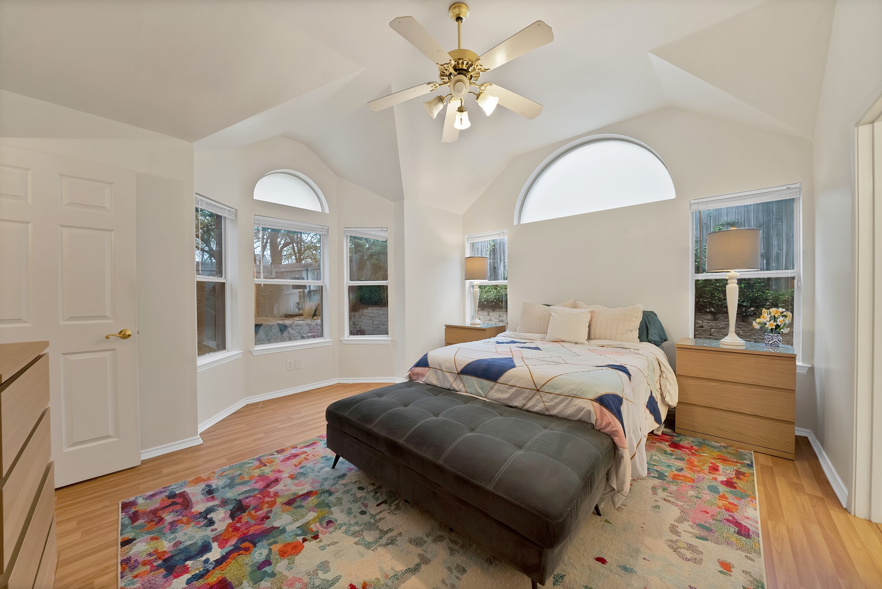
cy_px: 294
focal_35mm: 12
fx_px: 294
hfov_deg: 112.6
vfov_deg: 90.1
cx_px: 441
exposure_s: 1/5
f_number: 9
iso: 640
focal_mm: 12
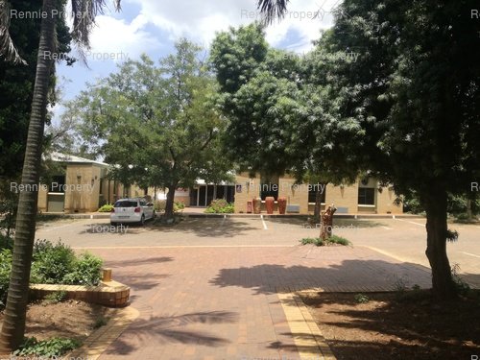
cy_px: 180
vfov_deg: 51.4
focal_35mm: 27
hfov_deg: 65.3
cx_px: 240
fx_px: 374
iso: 50
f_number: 2
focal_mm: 3.79
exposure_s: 1/883
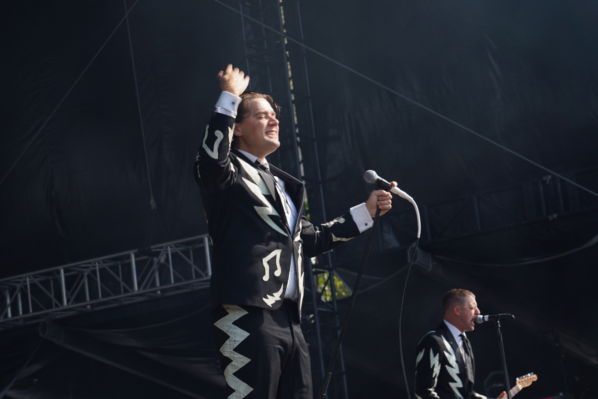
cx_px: 228
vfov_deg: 12.5
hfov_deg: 18.6
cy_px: 216
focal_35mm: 110
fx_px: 1827
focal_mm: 72
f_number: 6.3
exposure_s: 1/200
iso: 100
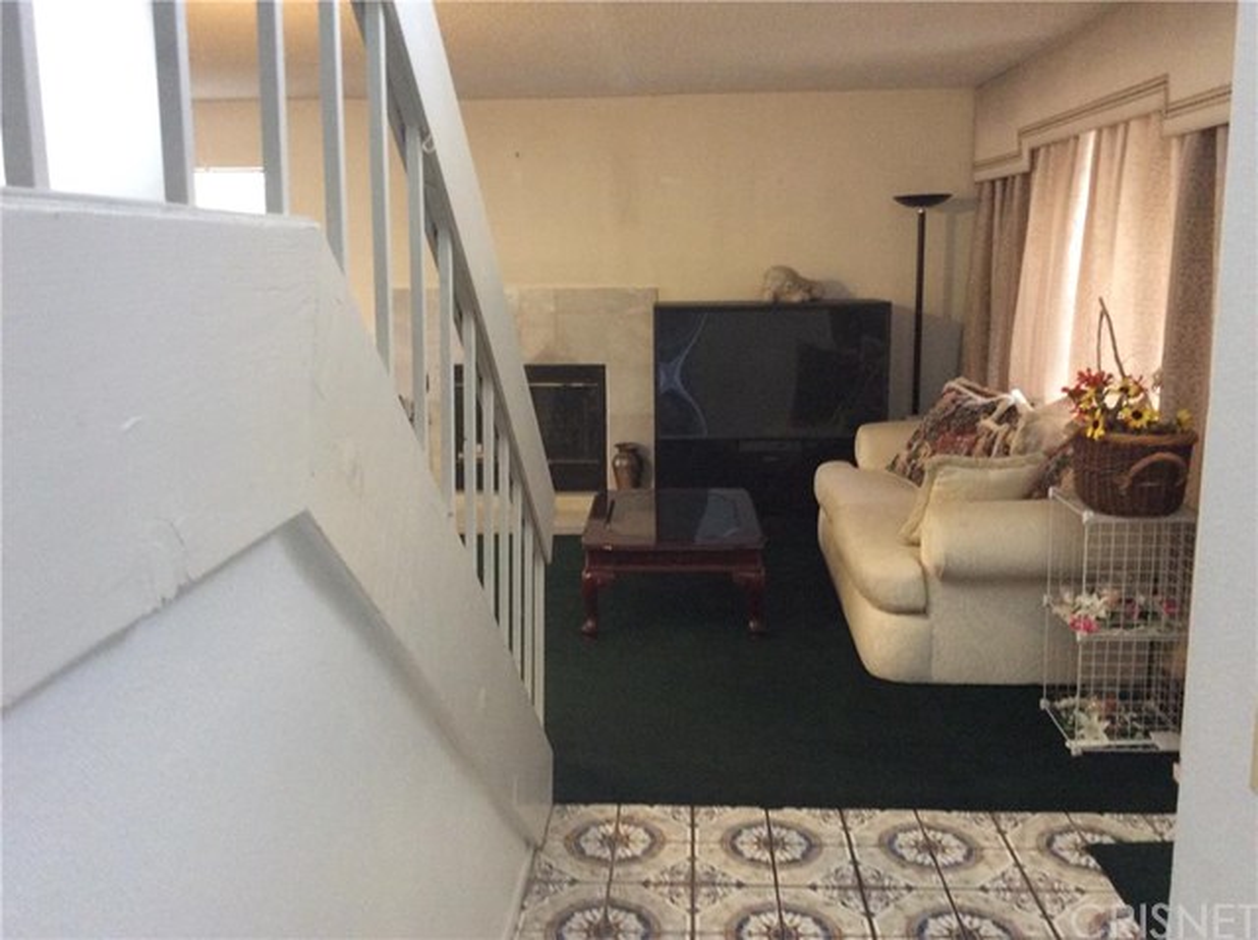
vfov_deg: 44.1
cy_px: 470
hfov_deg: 56.9
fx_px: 1161
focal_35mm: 32
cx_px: 629
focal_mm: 3.3
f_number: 2.4
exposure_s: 1/24
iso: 200
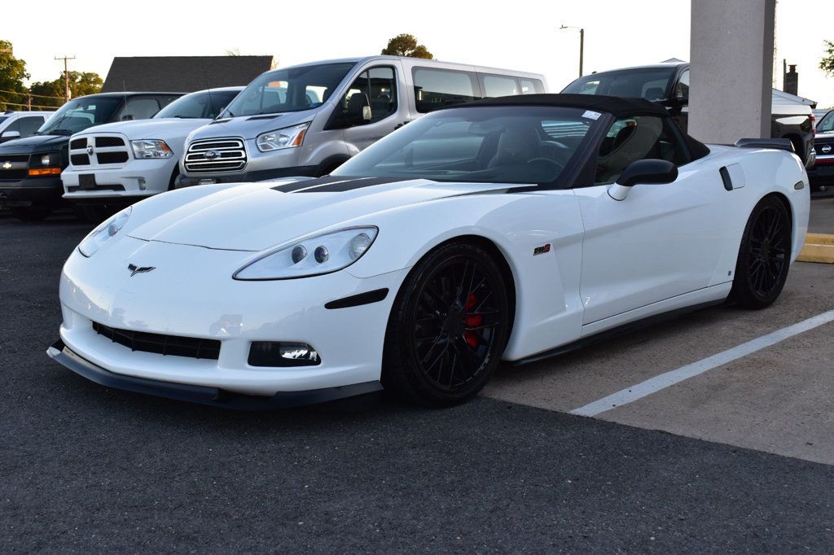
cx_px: 417
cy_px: 278
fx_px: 1007
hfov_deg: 45.0
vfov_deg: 30.8
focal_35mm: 44
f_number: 9
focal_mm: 29
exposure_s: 1/100
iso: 400
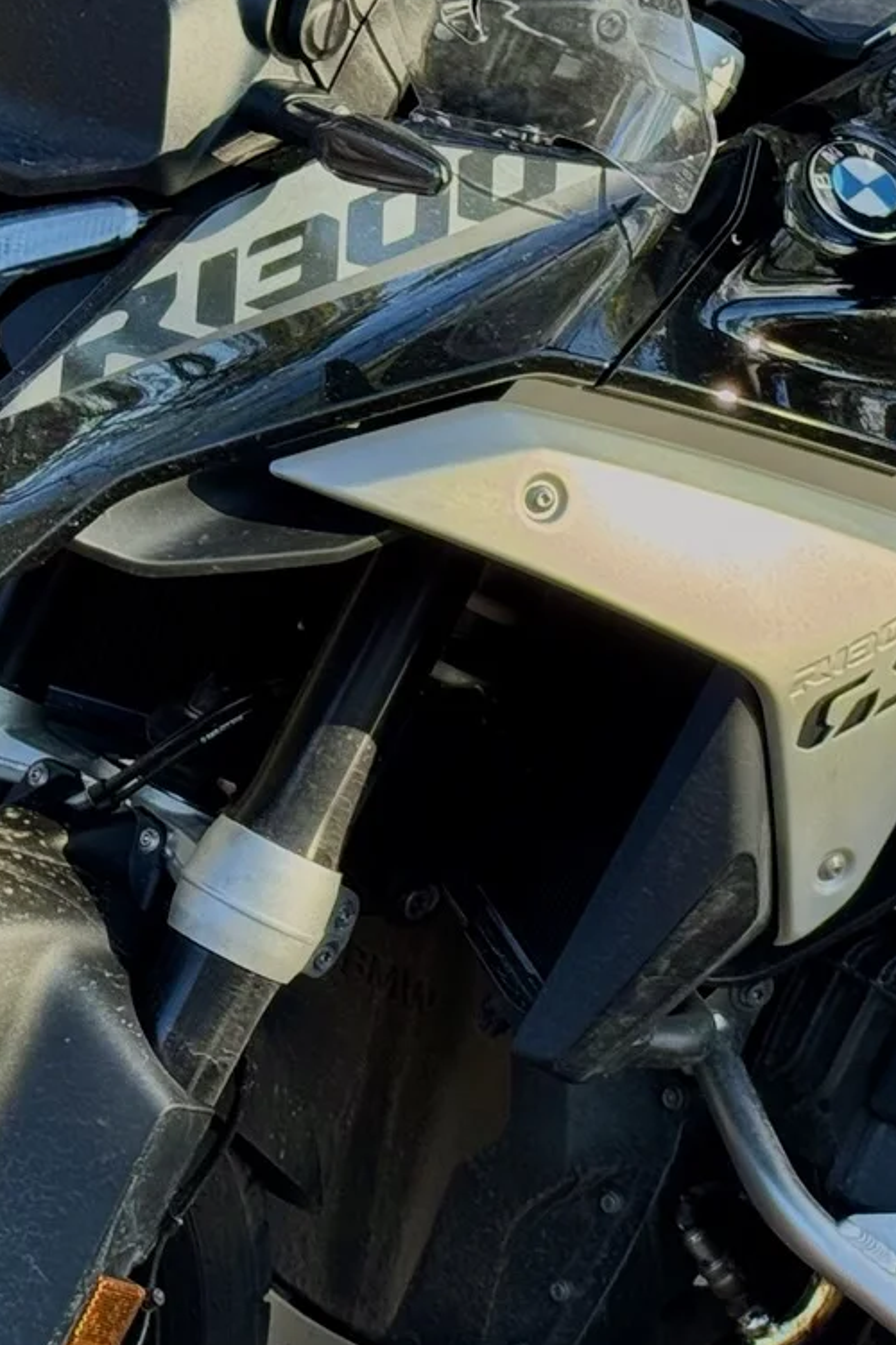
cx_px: 254
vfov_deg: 15.4
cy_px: 851
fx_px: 4970
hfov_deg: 10.3
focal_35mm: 133
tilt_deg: -7.3
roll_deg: +0.2
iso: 64
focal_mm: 6.76
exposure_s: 1/300
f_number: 1.78
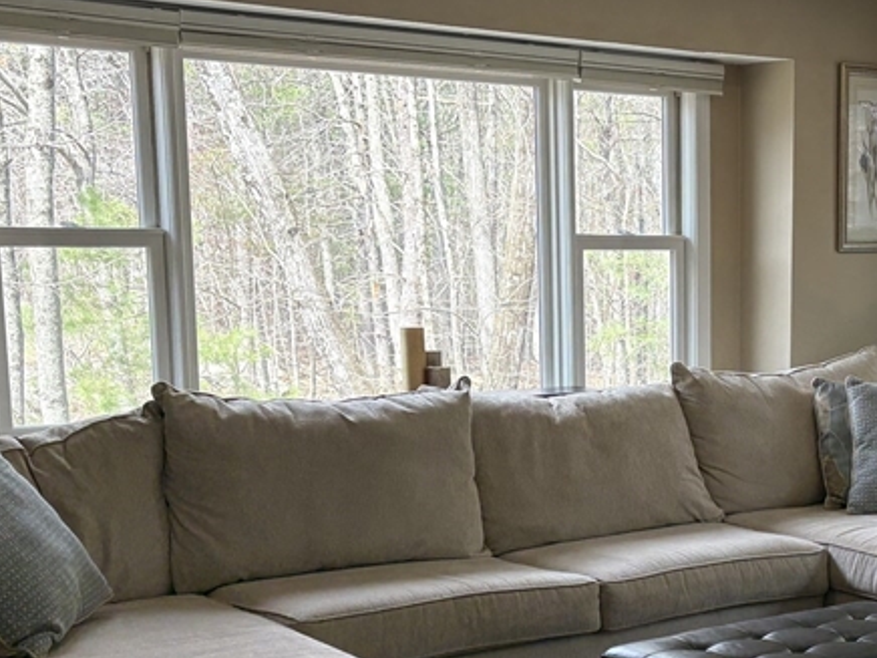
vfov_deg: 23.8
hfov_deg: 30.4
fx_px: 1545
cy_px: 471
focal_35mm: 61
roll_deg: -0.2
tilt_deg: -8.7
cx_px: 772
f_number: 1.6
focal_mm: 5.96
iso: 50
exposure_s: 1/120
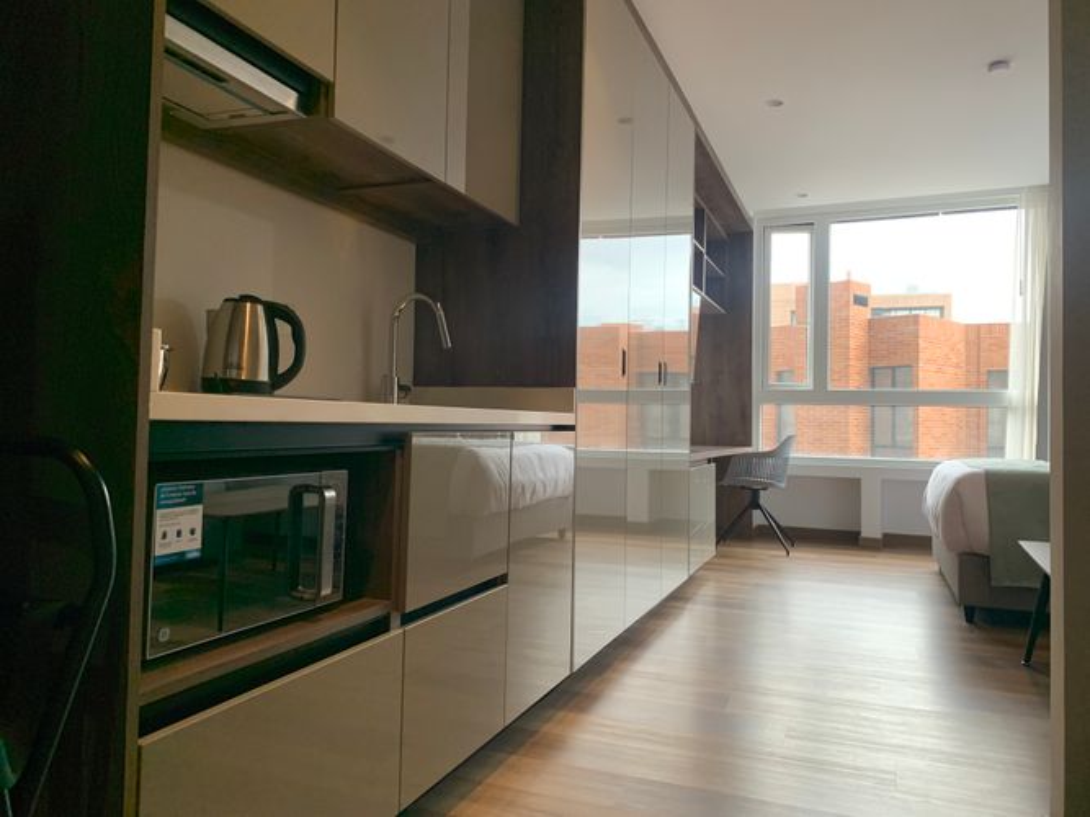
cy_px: 408
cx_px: 545
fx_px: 819
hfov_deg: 67.3
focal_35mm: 26
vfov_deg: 53.0
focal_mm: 4.25
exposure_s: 1/120
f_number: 1.8
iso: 250
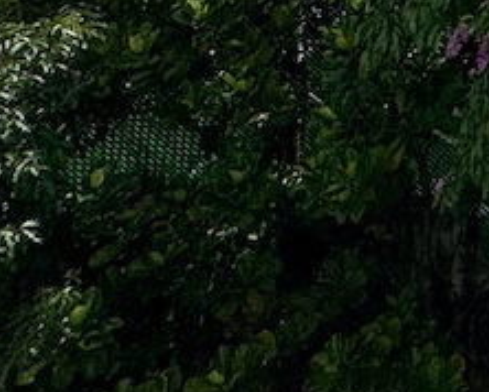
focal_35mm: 80
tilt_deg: -0.1
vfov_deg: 14.1
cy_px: -514
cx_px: 1020
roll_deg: -0.4
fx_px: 1159
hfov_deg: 16.7
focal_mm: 2.22
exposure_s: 1/4630
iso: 32
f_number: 2.2
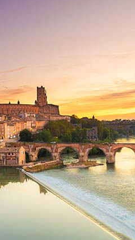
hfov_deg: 26.2
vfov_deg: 45.5
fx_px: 287
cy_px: 119
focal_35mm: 45
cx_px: 39
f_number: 4
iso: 320
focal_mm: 28
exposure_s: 1/60
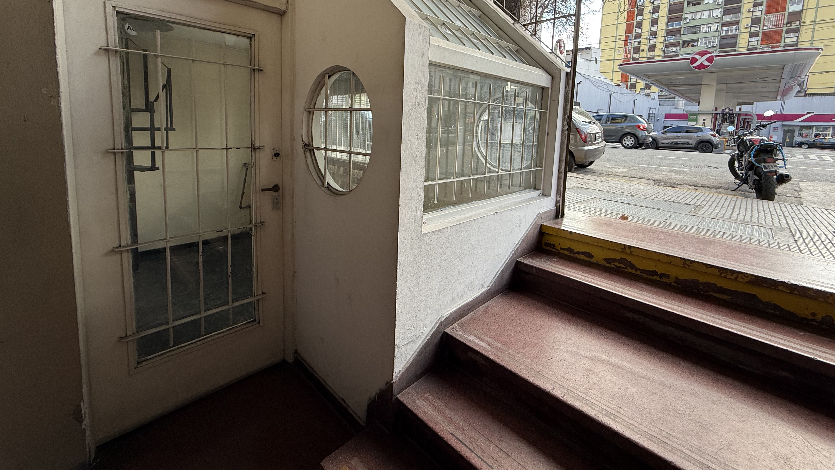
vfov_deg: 65.6
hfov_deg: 99.3
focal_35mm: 16
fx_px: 354
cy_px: 164
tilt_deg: -5.6
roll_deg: -1.9
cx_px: 429
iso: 50
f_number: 2.2
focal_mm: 2.22
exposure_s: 1/129
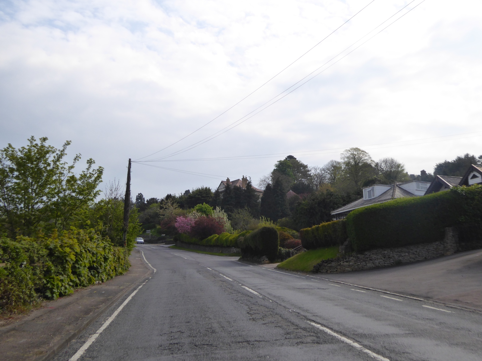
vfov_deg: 39.7
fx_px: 501
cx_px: 241
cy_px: 180
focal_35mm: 36
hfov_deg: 51.4
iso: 160
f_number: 3.7
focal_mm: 6.3
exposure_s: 1/1300
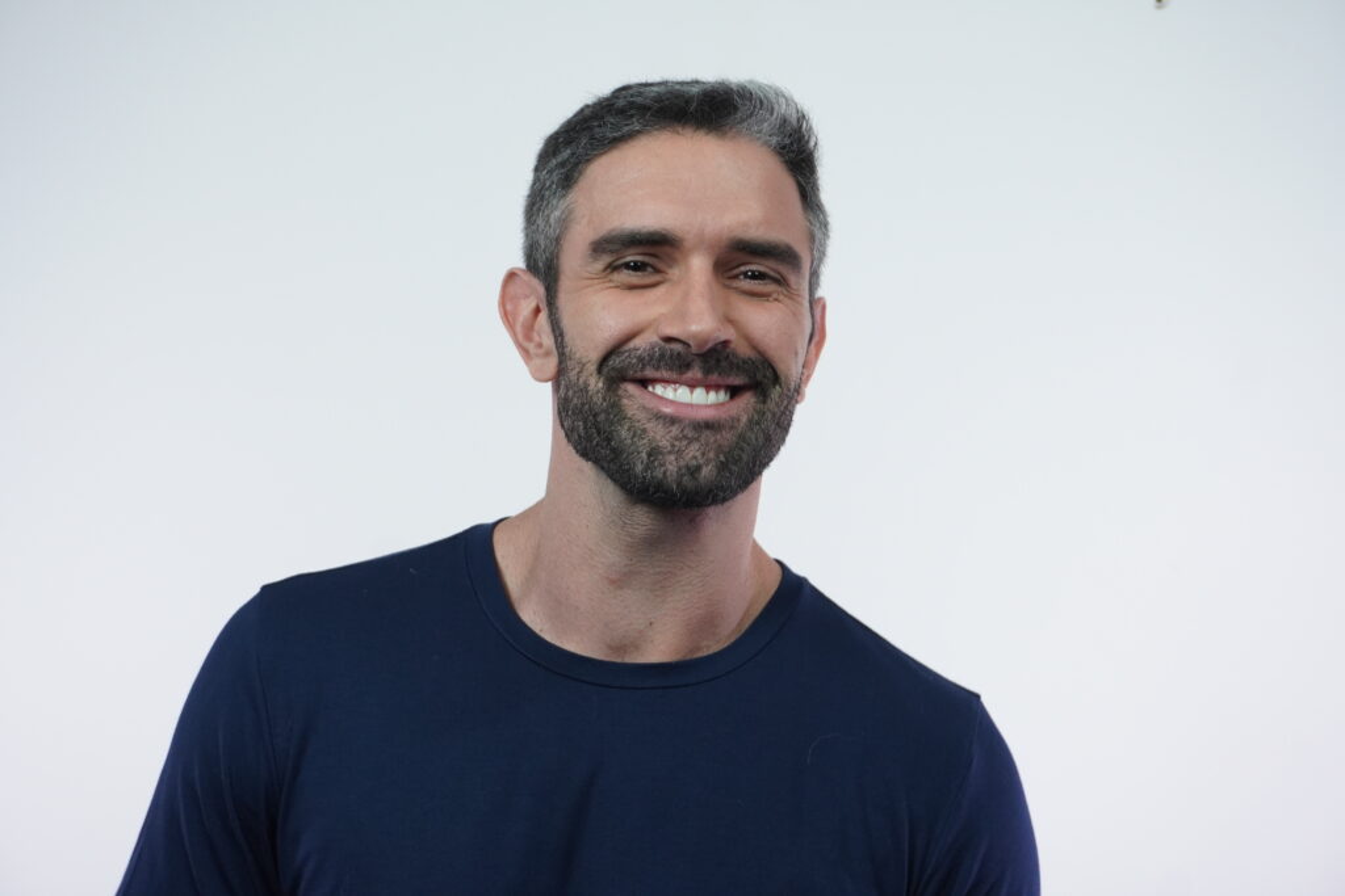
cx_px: 672
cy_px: 448
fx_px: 2354
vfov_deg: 21.6
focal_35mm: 63
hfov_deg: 31.9
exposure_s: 1/100
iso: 800
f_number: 5.6
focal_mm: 42
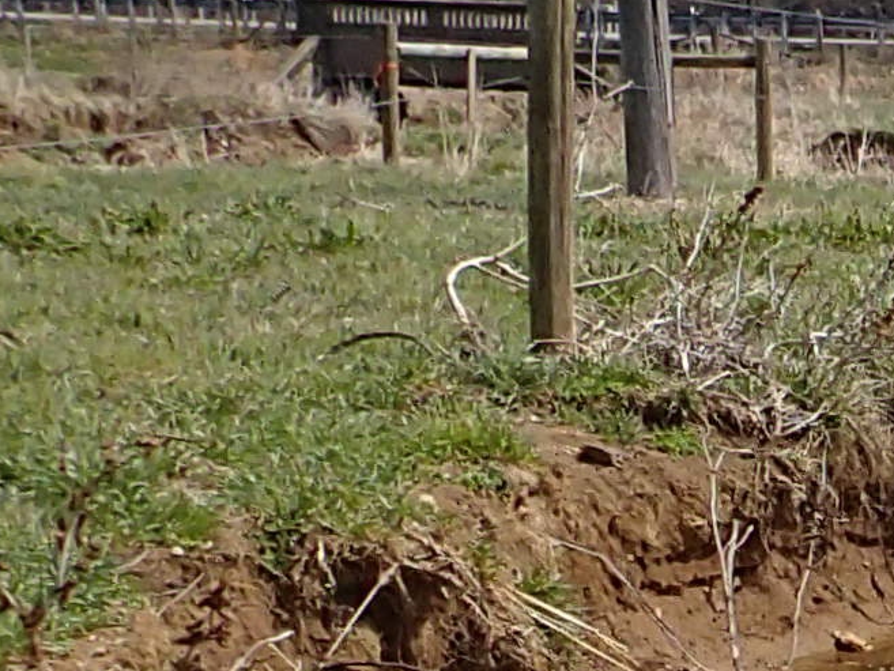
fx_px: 3900
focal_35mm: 151
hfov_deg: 12.2
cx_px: 1491
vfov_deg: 9.3
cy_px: 1303
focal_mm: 4.5
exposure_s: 1/500
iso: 200
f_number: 8
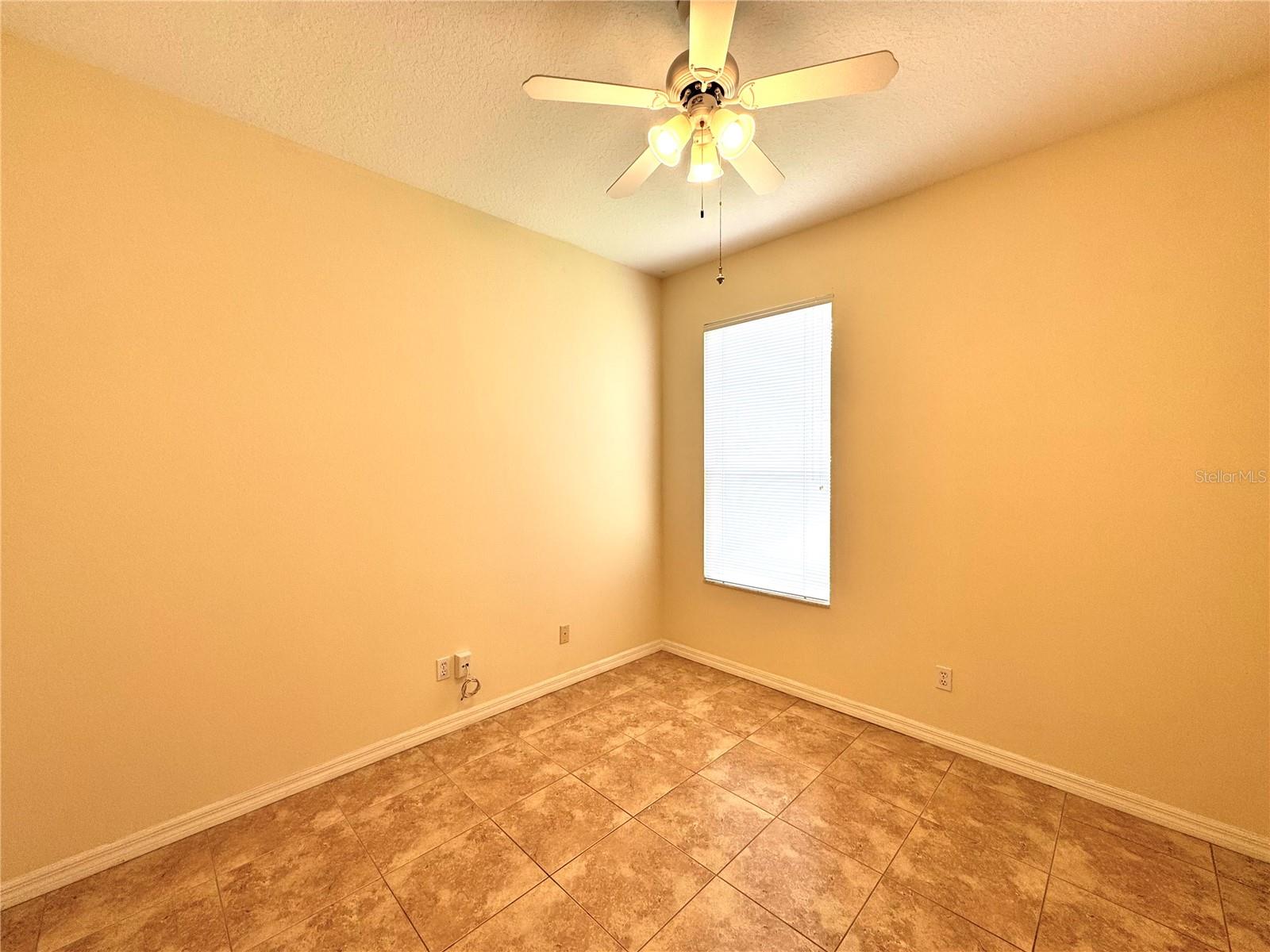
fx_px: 514
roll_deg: +0.1
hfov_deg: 102.1
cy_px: 476
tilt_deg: -1.9
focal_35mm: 14
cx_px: 635
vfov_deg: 85.7
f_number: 2.2
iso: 40
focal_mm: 2.22
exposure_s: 1/119
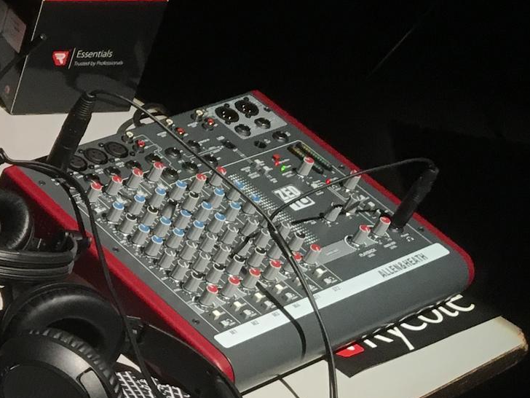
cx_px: -356
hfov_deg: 16.7
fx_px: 1562
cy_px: 349
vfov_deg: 14.4
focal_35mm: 102
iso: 50
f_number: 2.2
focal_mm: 4.15
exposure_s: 1/33
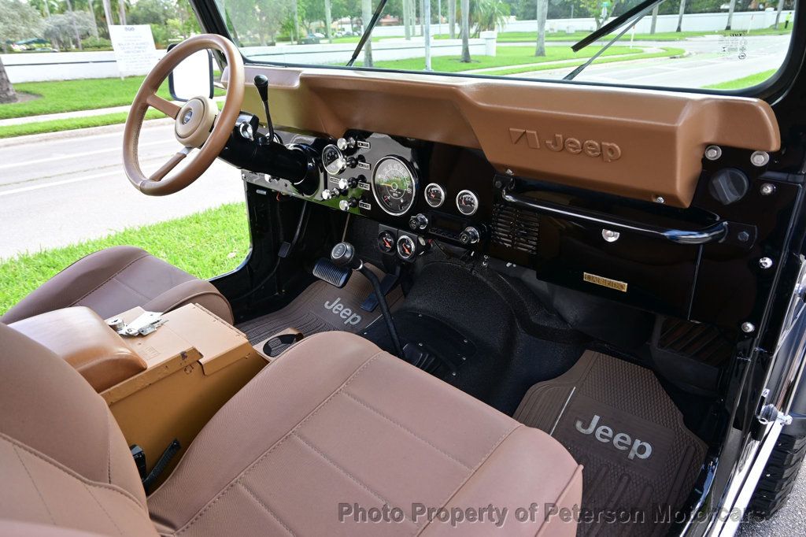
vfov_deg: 53.1
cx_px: 403
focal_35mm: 24
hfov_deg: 73.8
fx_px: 537
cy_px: 268
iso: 100
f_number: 4.5
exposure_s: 1/80
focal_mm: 16
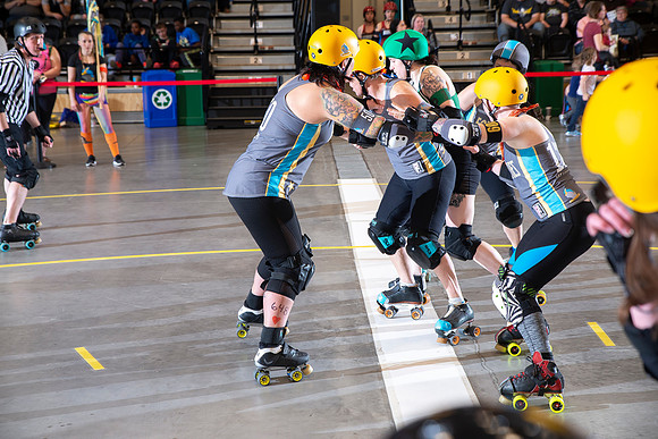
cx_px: 329
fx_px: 1133
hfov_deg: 32.4
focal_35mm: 62
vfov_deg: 21.9
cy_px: 220
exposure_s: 1/160
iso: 640
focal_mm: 62
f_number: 5.6
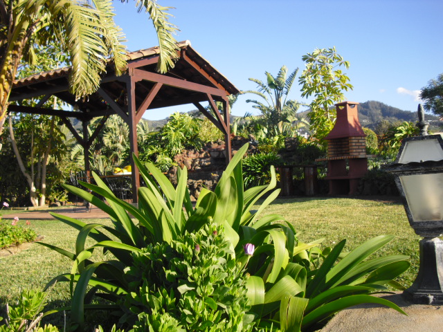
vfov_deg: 37.7
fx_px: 486
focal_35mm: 38
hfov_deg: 49.0
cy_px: 166
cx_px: 222
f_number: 5.6
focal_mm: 6.2
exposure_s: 1/125
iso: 64
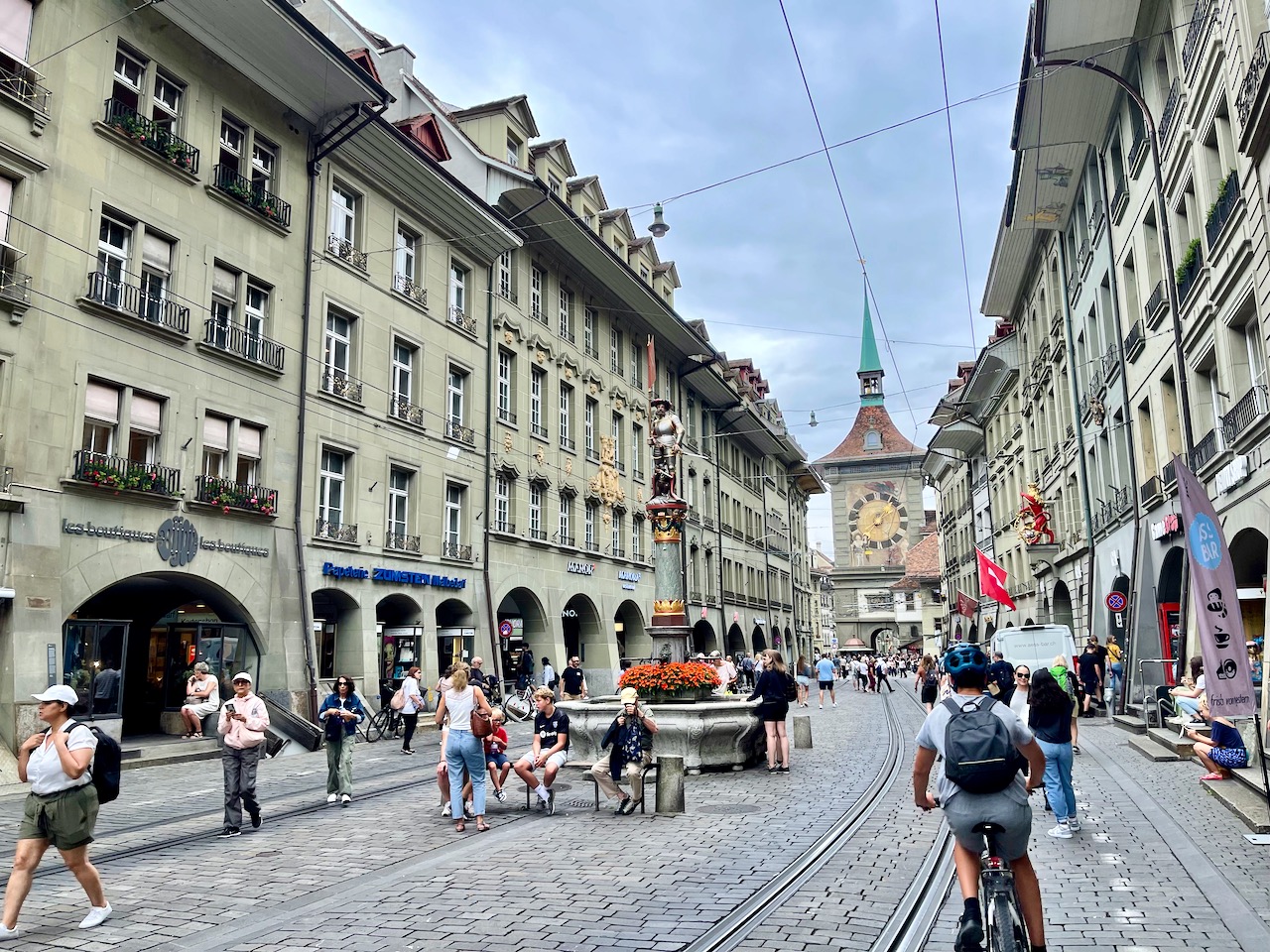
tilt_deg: +9.6
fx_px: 917
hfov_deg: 69.4
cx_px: 635
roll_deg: +0.4
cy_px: 476
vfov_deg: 54.9
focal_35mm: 25
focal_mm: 5.1
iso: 32
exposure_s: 1/1011
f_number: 1.6
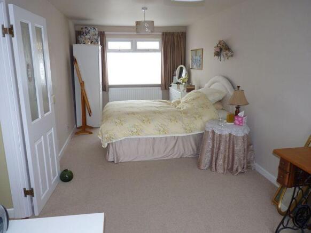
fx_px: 243
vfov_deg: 51.4
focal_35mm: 27
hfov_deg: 65.3
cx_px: 156
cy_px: 116
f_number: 2.8
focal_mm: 4.8
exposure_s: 1/30
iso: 100
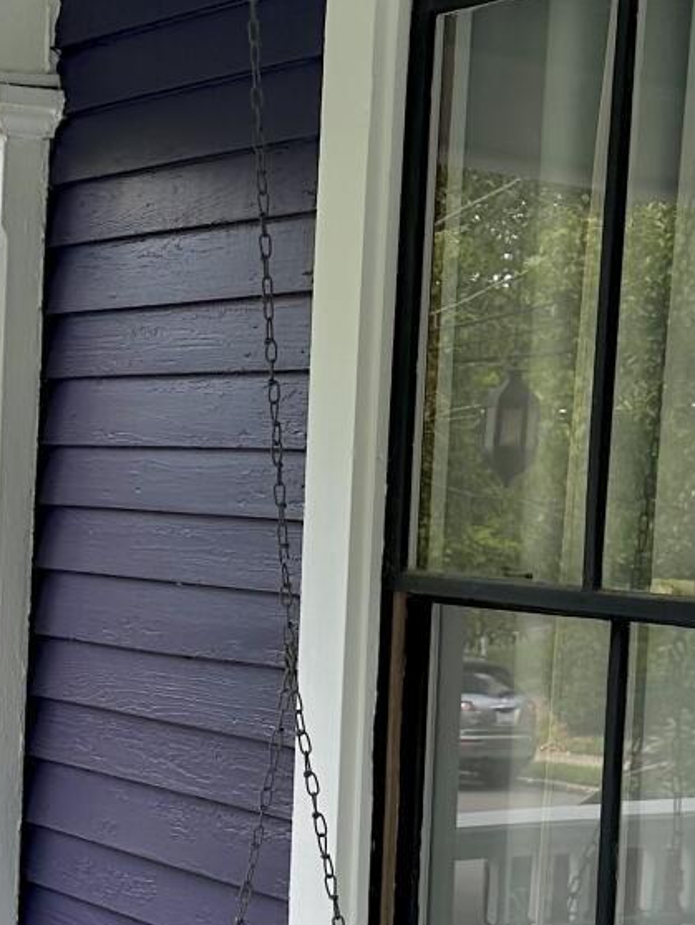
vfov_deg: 22.7
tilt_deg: -3.6
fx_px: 2300
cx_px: 7
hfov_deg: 16.8
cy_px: 618
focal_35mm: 86
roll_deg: -2.4
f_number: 1.78
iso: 80
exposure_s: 1/355
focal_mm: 6.86
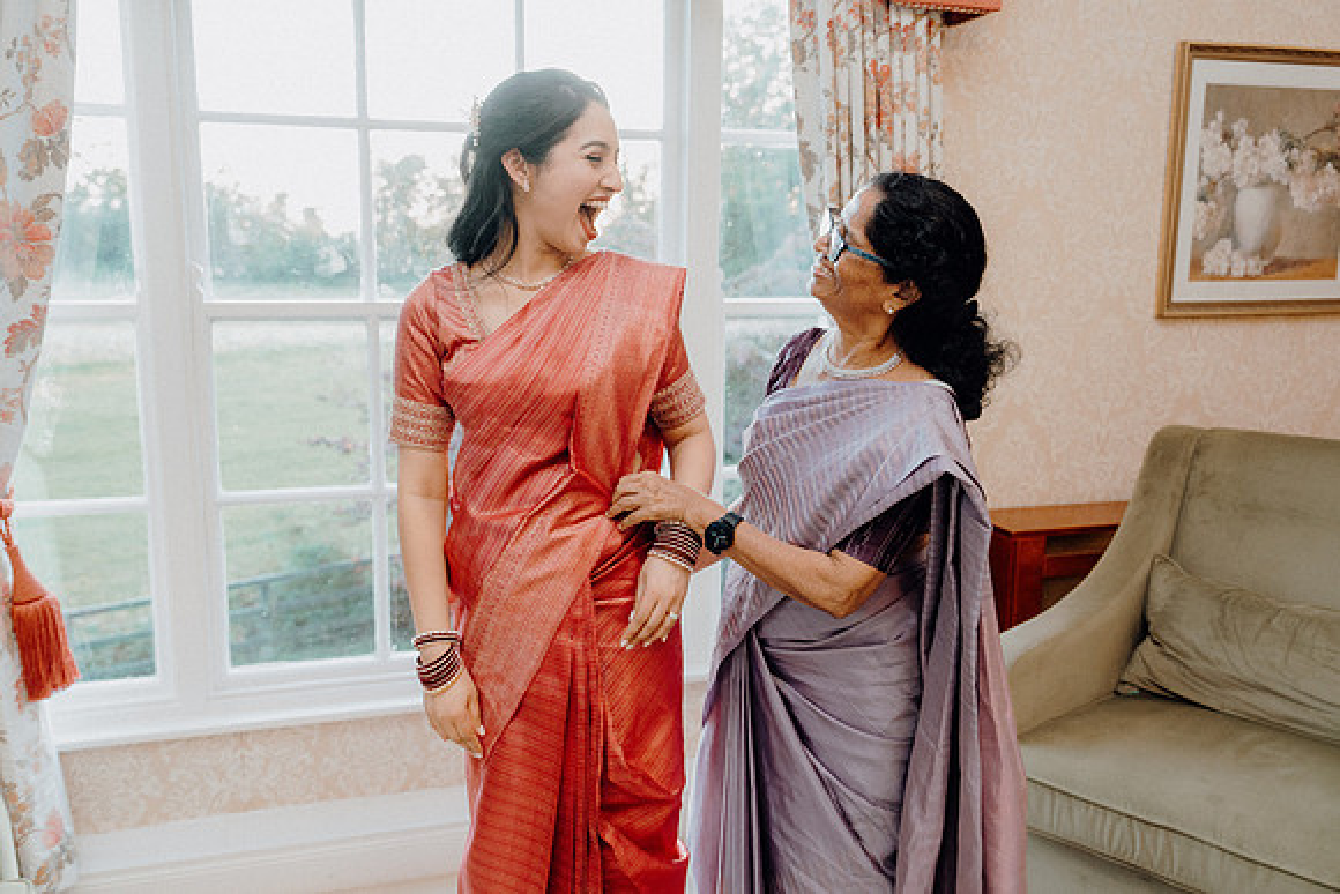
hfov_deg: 61.9
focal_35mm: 30
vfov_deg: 43.6
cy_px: 447
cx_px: 670
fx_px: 1117
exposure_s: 1/200
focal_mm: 30
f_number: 3.5
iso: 2000
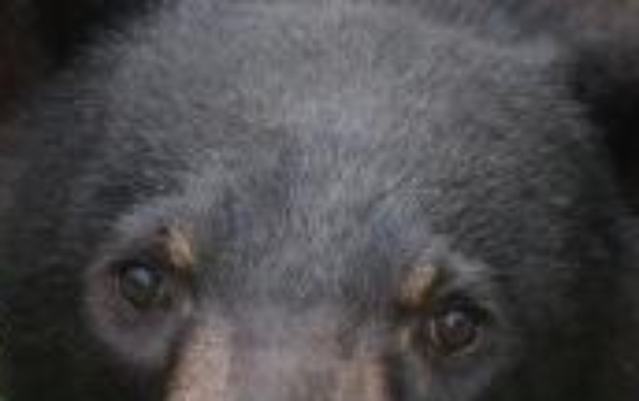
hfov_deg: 5.0
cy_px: 208
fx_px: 7277
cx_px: 388
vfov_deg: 3.2
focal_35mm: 417
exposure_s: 1/200
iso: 200
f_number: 5.6
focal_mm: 105
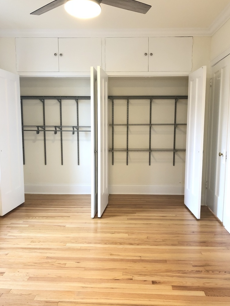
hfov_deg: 48.2
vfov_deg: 61.7
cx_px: 116
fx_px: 257
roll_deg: -0.3
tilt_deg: -6.9
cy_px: 156
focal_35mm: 29
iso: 100
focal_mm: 4
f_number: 1.8
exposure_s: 1/7
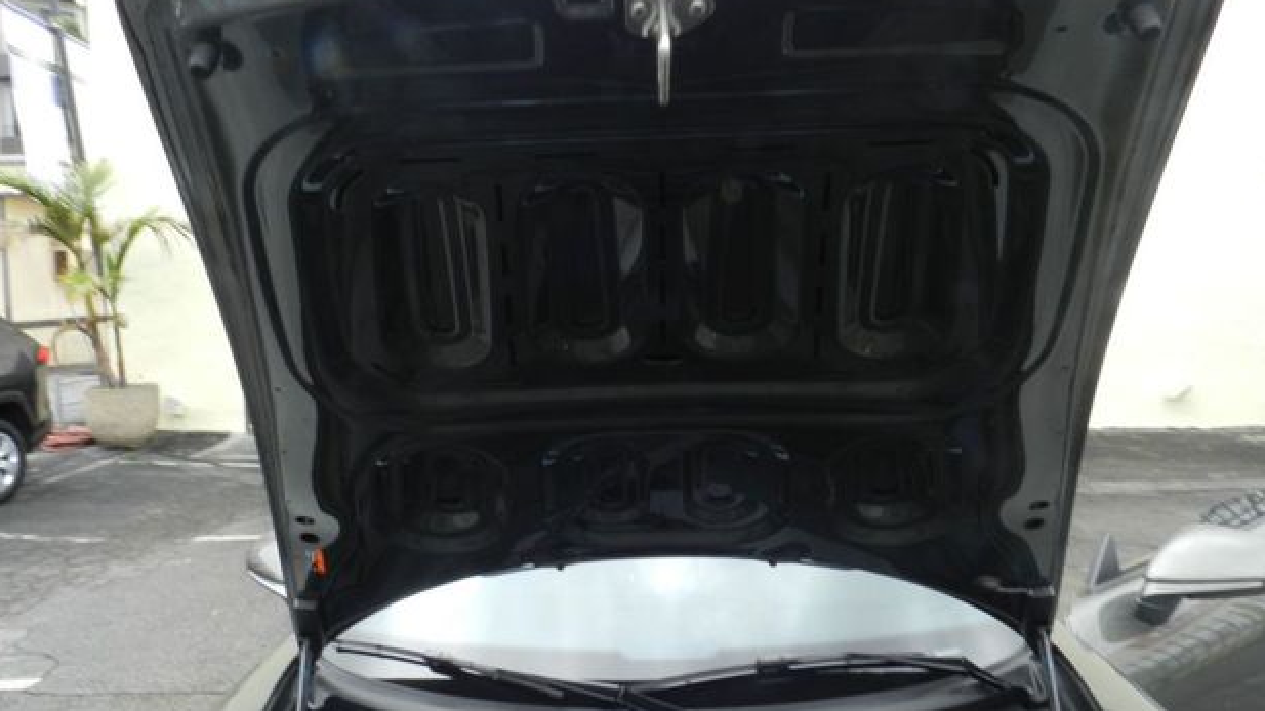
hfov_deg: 71.9
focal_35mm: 26
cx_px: 617
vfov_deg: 44.4
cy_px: 336
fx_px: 872
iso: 160
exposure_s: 1/25
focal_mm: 4
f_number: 8
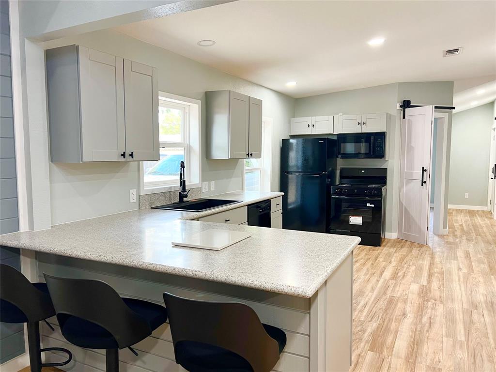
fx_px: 373
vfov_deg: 53.1
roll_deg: +0.5
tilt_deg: -5.4
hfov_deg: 67.3
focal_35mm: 26
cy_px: 186
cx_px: 248
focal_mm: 5.7
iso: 125
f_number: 1.5
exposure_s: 1/92
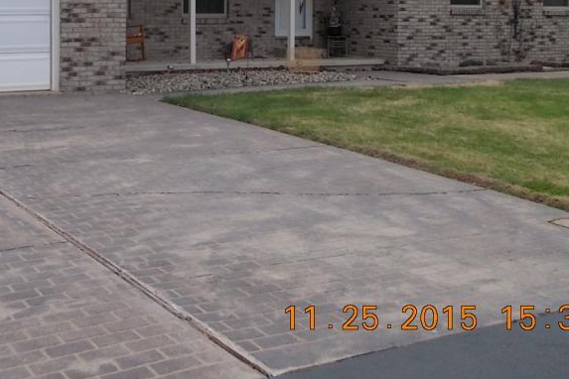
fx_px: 822
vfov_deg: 25.1
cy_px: 27
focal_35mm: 52
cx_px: 139
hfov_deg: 37.2
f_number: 2.7
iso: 80
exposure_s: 1/250
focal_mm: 4
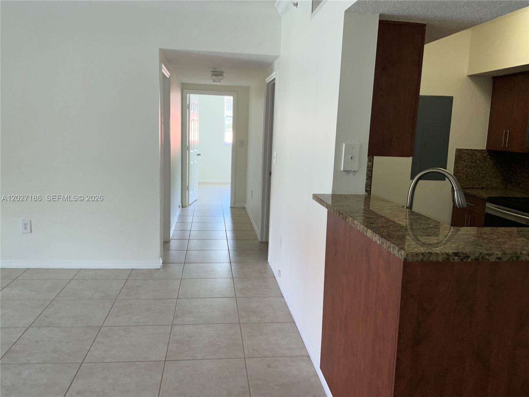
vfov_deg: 48.2
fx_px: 443
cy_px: 198
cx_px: 264
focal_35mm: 29
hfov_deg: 61.7
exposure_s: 1/81
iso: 32
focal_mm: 3
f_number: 1.8
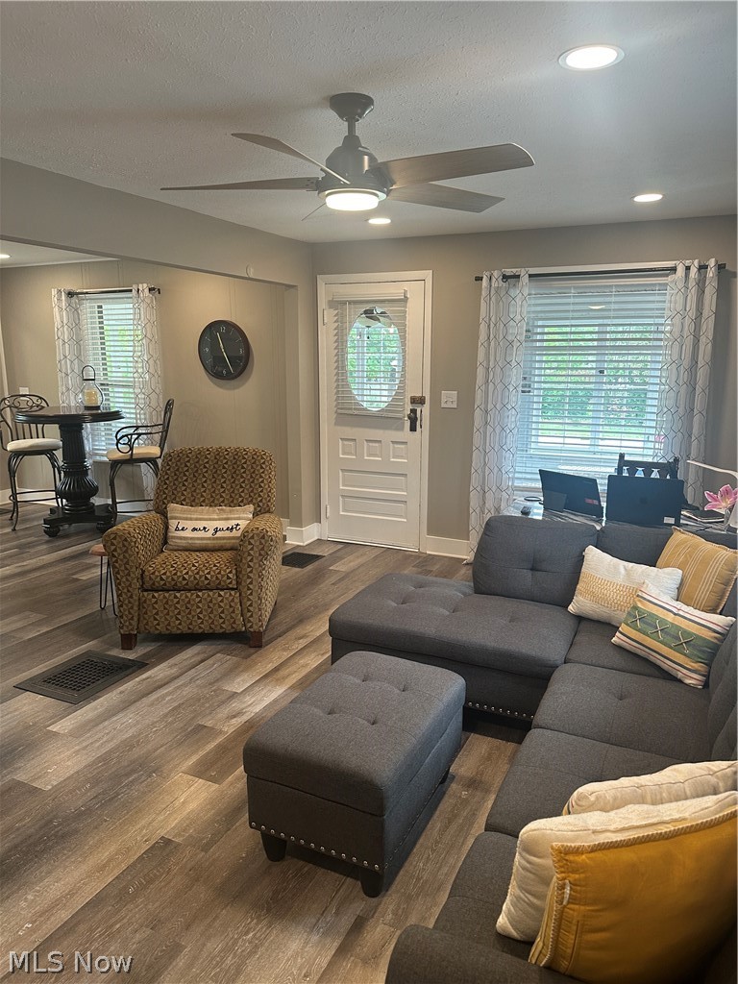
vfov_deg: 71.6
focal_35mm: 24
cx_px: 369
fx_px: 682
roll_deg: -0.7
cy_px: 492
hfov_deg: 56.8
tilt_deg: -11.5
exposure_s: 1/120
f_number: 1.78
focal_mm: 6.86
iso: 200
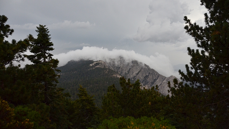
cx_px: 116
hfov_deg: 66.1
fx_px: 176
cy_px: 61
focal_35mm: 29
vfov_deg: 40.2
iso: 800
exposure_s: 1/4000
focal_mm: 18
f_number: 3.5
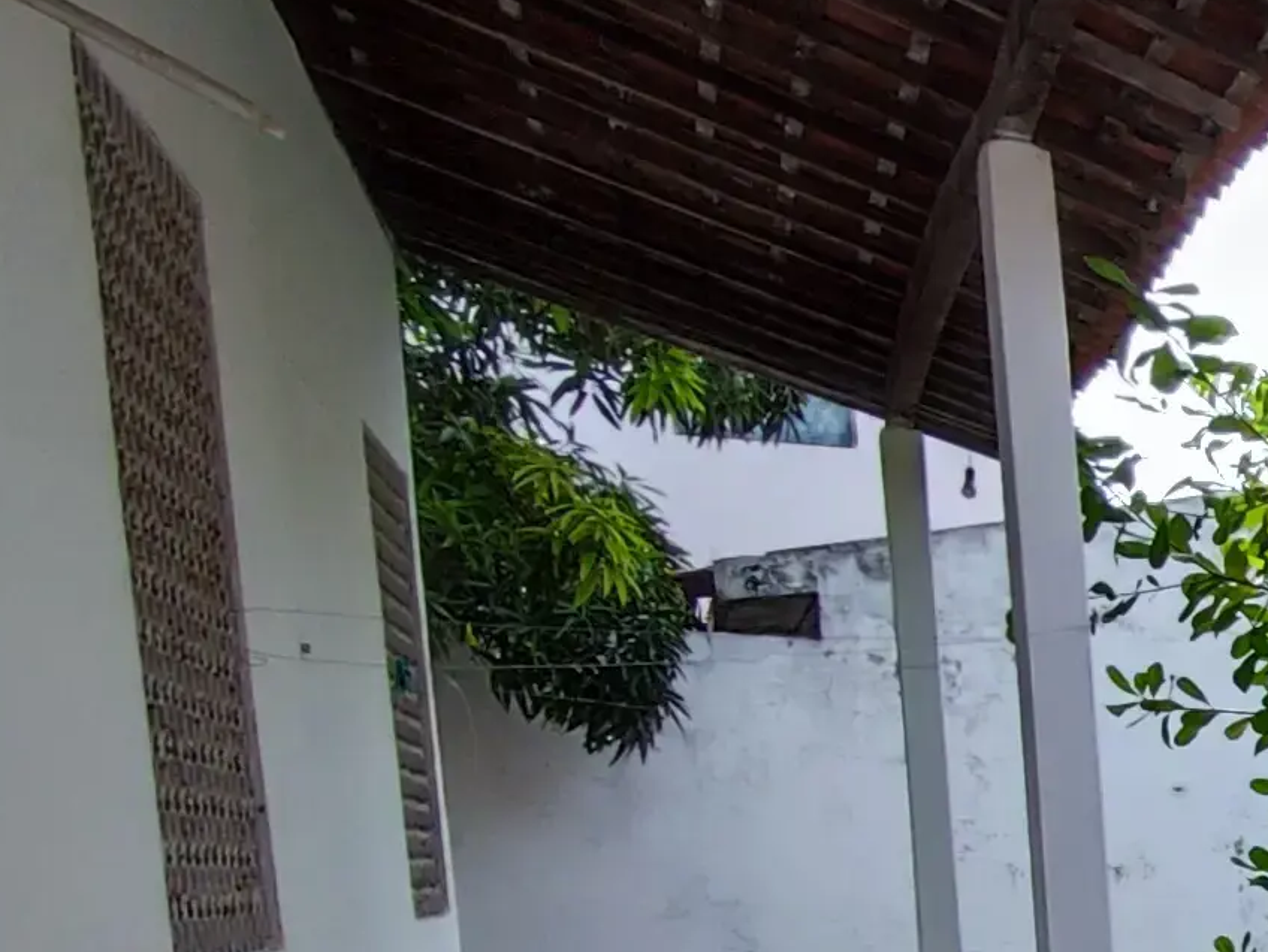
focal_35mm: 58
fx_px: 2126
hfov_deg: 22.4
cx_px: 2195
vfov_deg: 23.3
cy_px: 1107
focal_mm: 1.65
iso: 50
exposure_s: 1/337
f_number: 2.2
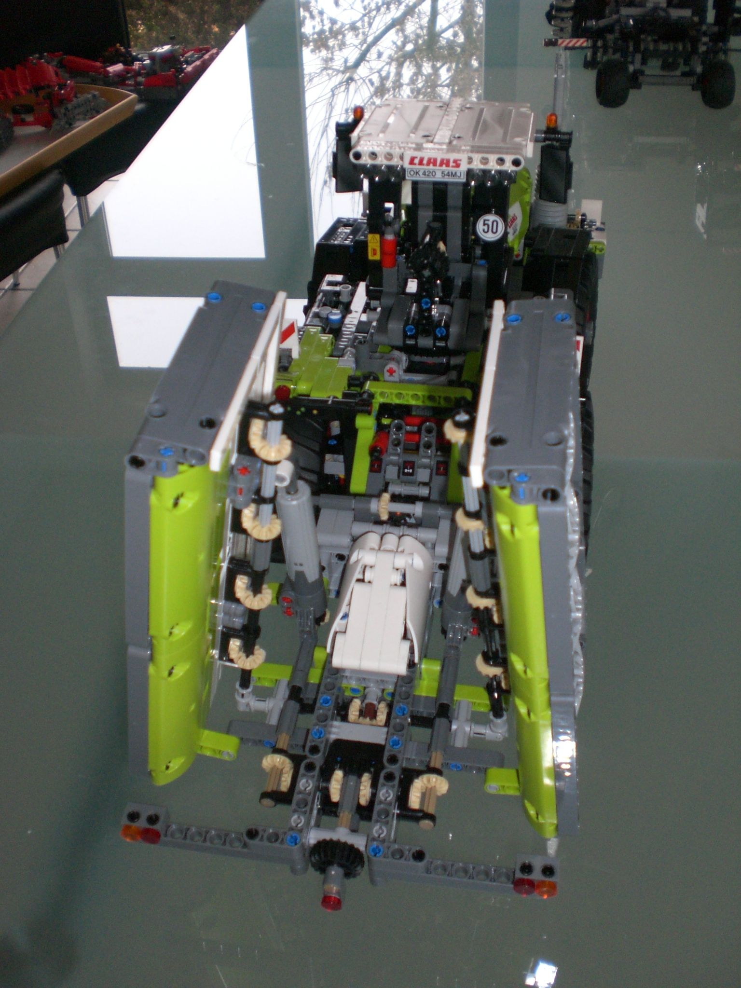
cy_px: 494
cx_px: 370
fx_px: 1085
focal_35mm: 38
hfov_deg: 37.7
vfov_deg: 49.0
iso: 200
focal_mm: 6.3
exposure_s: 1/30
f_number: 3.1
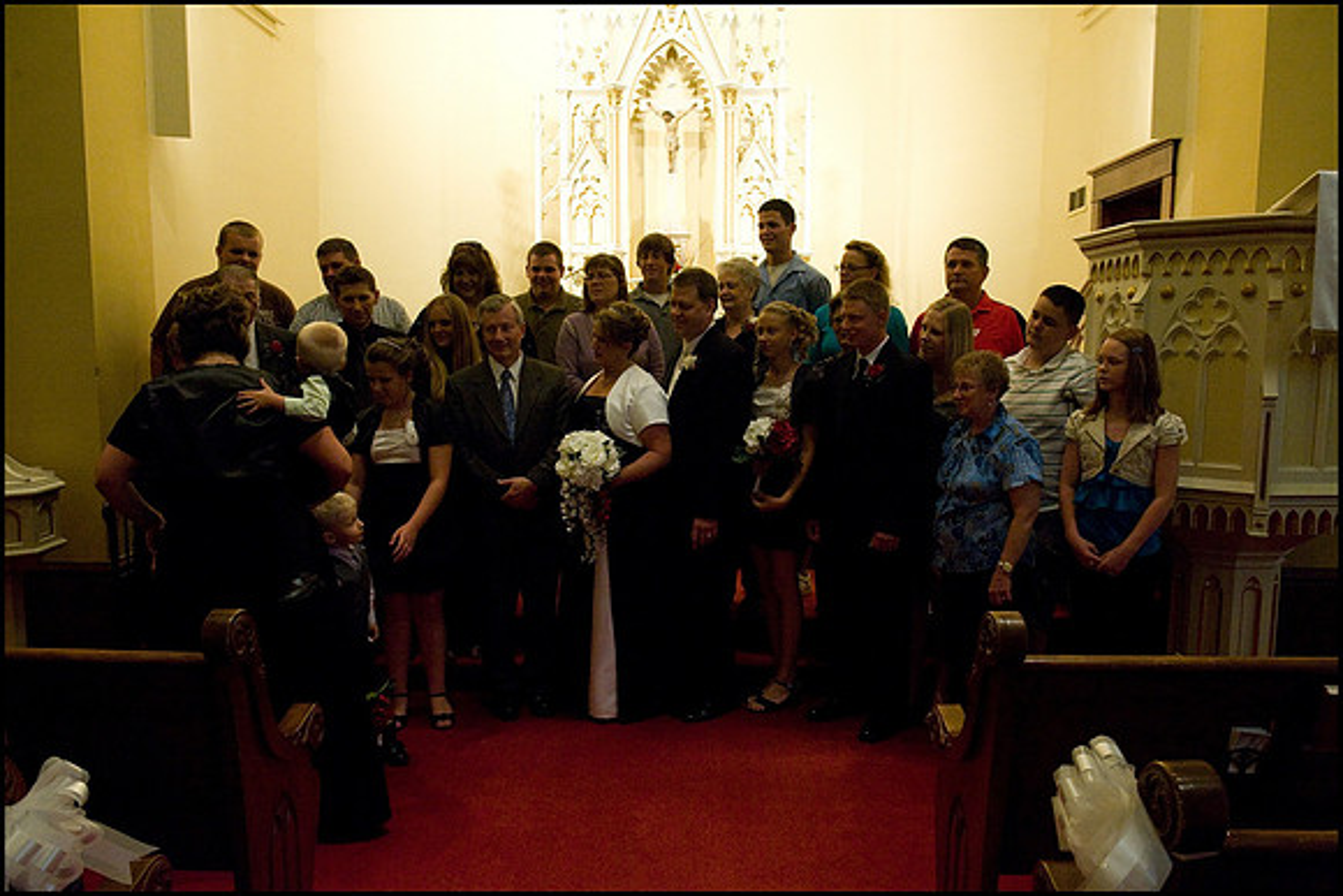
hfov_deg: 63.6
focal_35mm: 29
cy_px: 448
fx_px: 1082
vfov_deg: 45.0
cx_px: 672
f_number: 7.1
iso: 6400
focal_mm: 29
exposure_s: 1/160
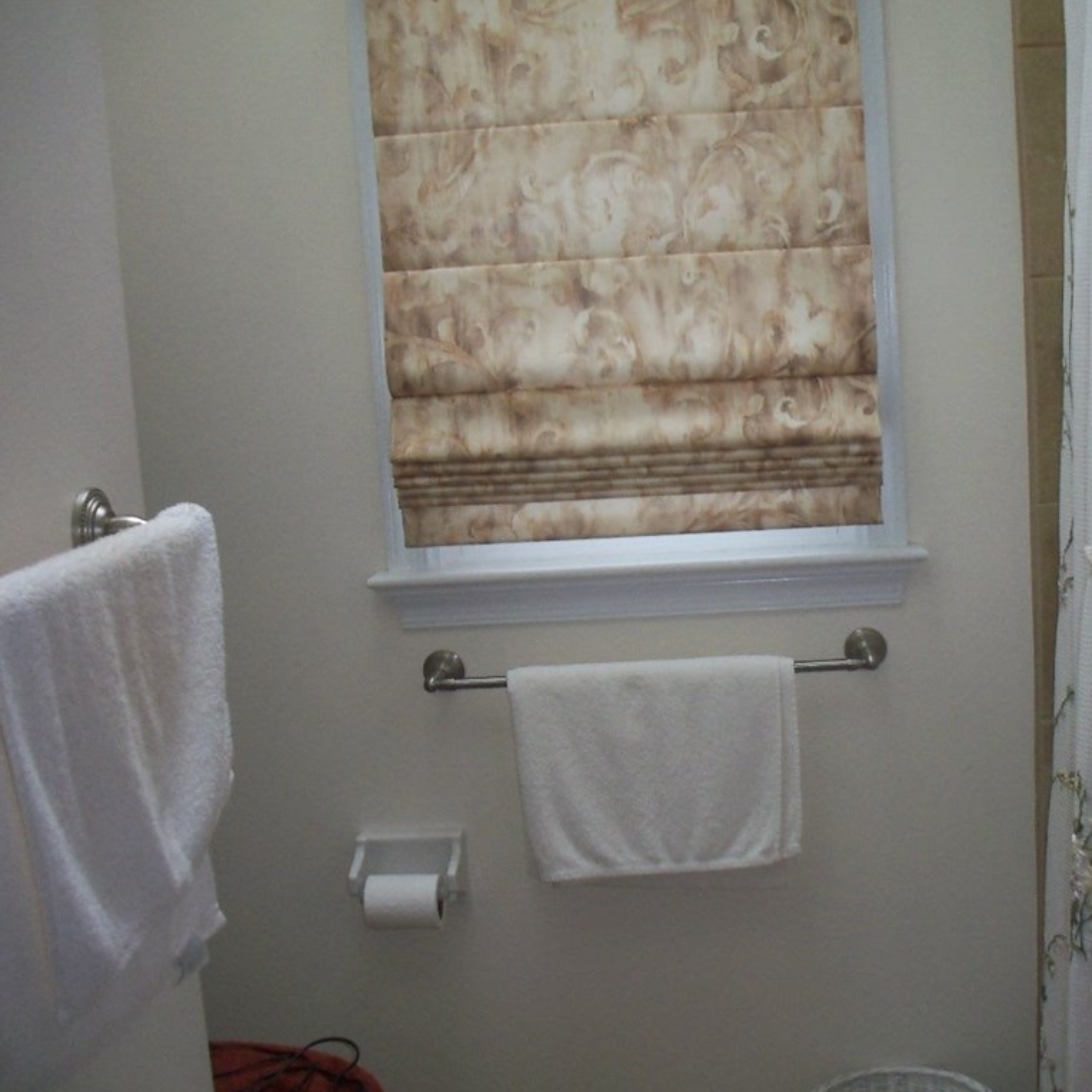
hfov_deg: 37.2
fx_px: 1606
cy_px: 546
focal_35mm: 45
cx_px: 709
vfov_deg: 37.6
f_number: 3.5
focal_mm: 6.3
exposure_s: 1/60
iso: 200
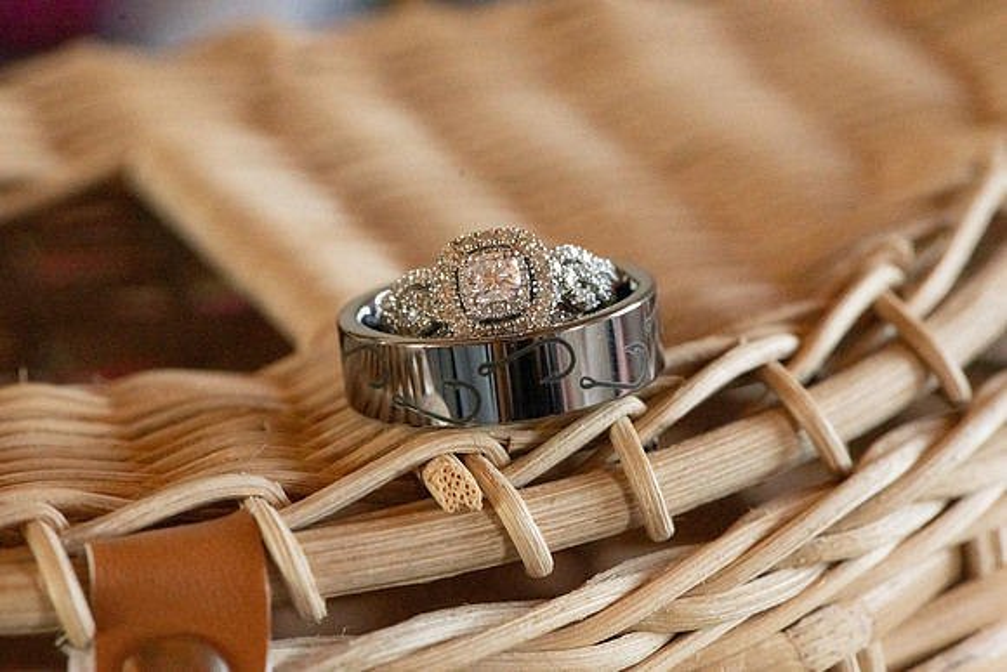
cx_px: 504
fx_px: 2938
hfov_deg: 19.5
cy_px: 336
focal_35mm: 105
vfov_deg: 13.0
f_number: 14
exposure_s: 1/320
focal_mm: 105
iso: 5000
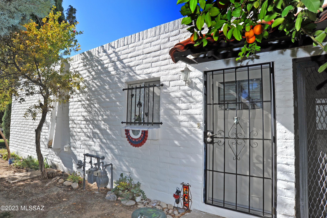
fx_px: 182
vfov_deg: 61.9
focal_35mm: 20
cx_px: 164
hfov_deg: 84.0
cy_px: 109
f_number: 13
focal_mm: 20
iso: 320
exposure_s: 1/320
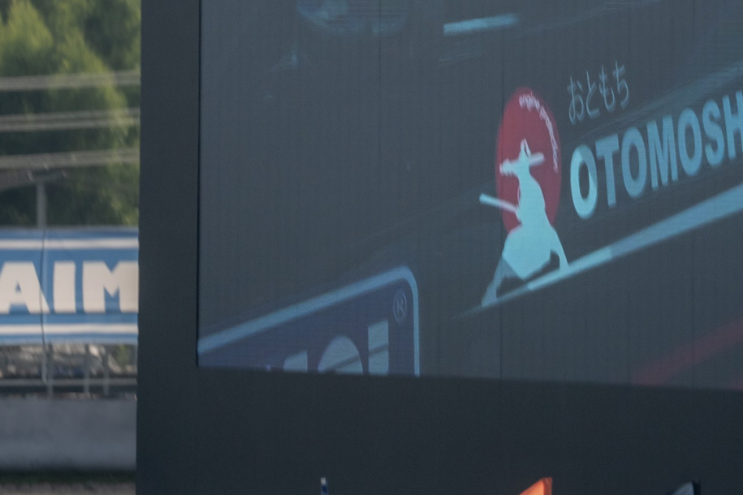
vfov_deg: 1.7
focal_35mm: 827
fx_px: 17067
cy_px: -192
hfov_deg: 2.5
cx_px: 578
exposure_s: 1/125
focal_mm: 295.7
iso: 500
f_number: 6.3
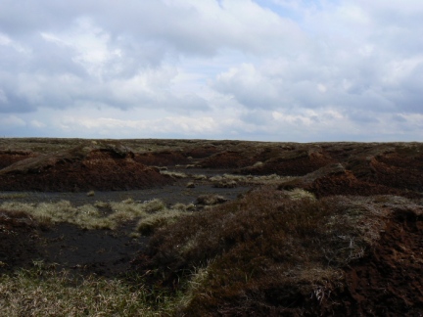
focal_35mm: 36
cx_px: 212
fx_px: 440
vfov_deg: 39.7
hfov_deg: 51.4
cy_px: 158
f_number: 8
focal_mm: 6
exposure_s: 1/400
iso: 80
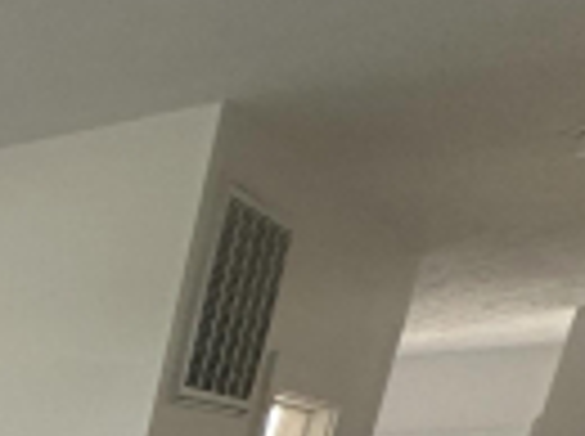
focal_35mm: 72
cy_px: 926
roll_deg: +0.2
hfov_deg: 15.0
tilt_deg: -17.7
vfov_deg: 15.4
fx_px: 1215
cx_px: -830
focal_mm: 2.22
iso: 160
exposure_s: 1/120
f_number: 2.2
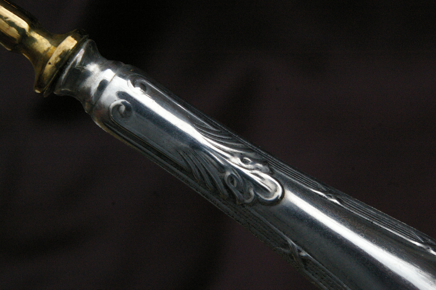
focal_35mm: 39
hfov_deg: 49.6
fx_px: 472
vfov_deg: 34.1
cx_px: 218
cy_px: 145
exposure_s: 1/350
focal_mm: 26
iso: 1600
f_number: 8
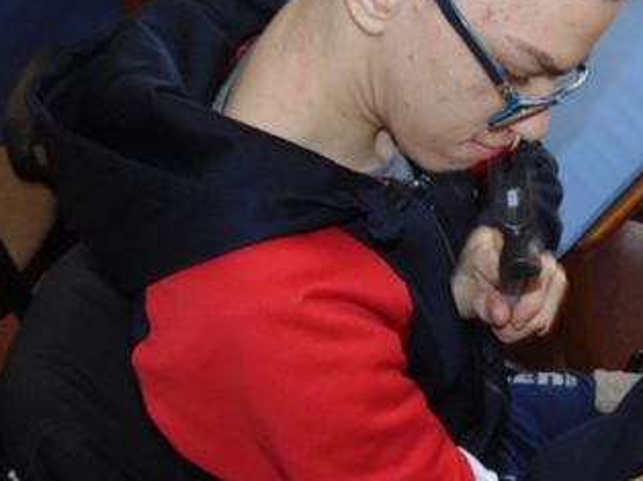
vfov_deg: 28.5
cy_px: 219
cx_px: 551
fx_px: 947
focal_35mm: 51
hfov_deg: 35.8
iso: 200
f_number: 3
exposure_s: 1/30
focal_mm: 4.5
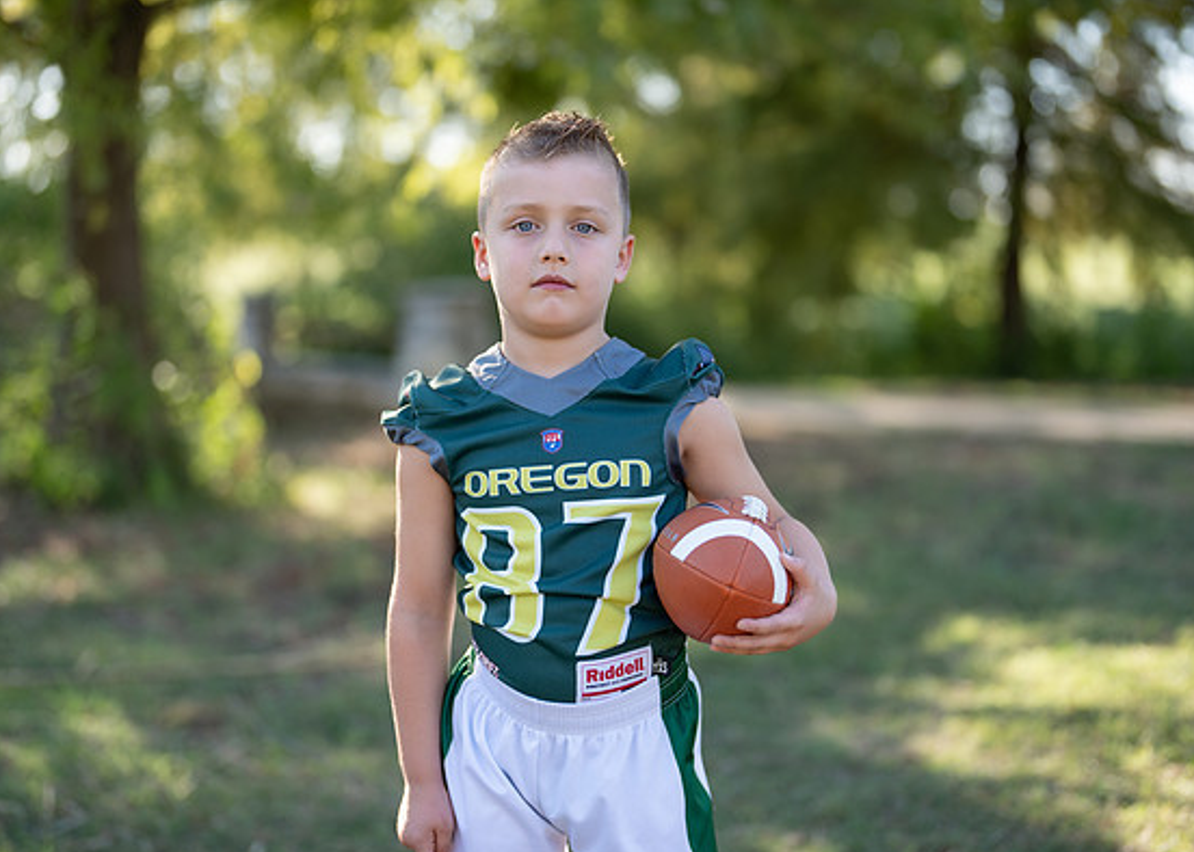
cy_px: 445
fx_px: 1865
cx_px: 584
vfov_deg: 25.7
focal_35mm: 55
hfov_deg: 35.5
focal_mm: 50
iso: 100
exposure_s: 1/1250
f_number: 1.2
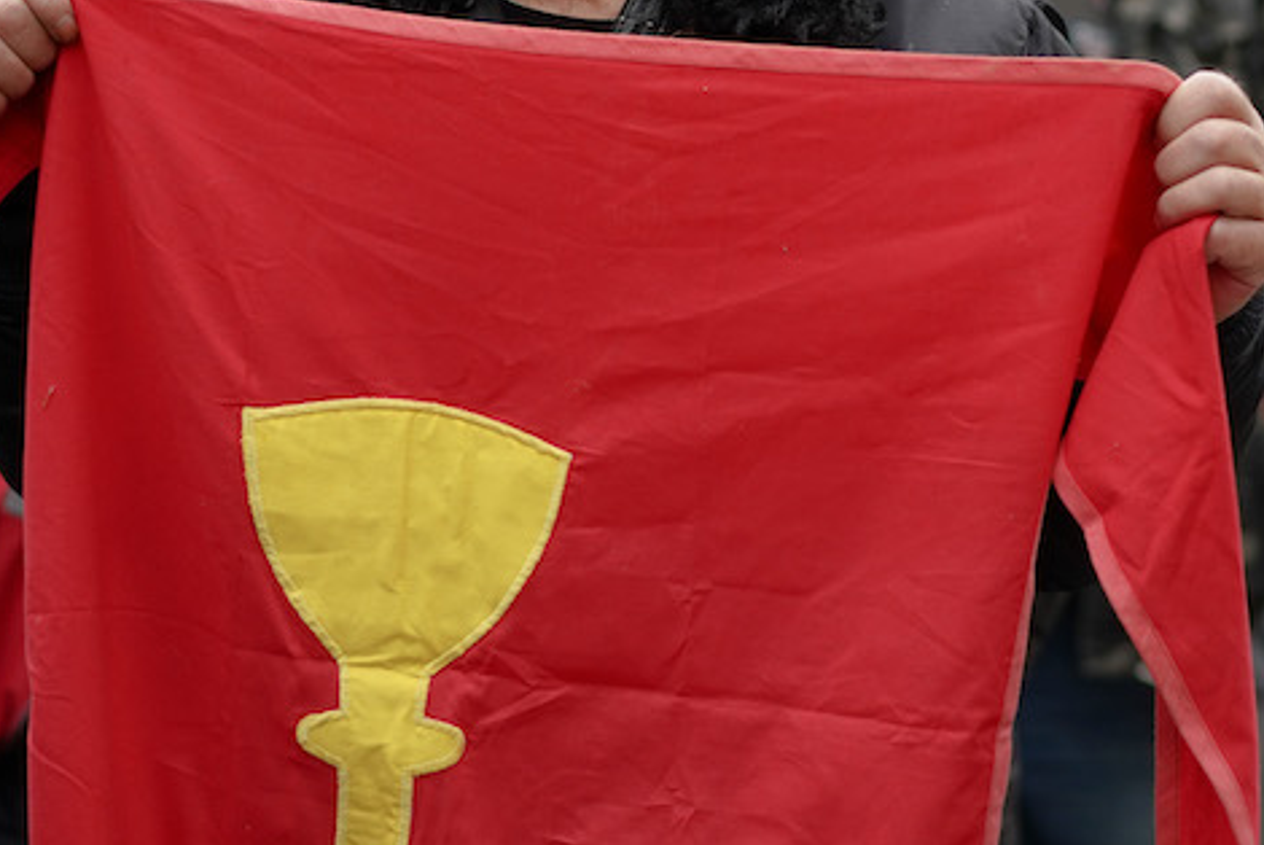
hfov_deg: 17.4
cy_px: 198
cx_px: 360
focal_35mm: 117
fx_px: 4110
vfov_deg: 11.7
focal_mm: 55
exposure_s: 1/320
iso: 320
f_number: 2.2
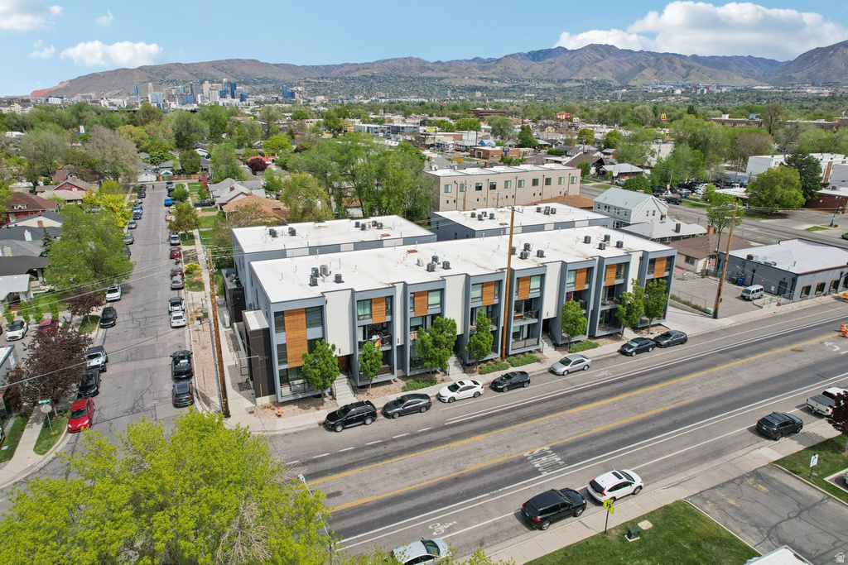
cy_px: 282
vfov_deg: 57.2
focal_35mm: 22
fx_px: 518
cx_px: 424
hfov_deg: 78.6
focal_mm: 8.4
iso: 150
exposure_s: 1/3200
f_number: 2.8
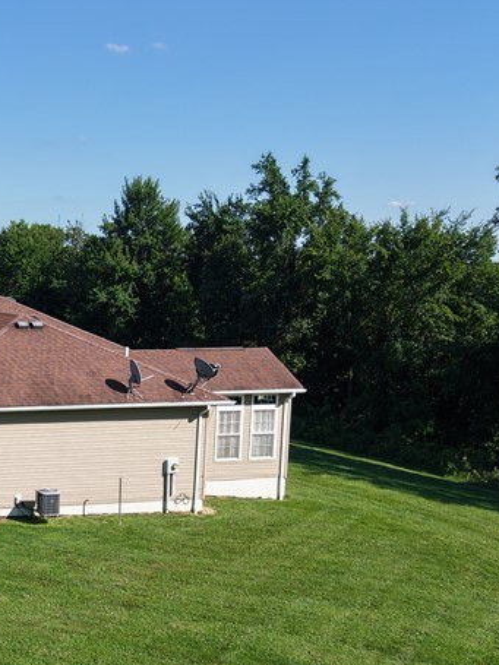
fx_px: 1038
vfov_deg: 35.2
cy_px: 441
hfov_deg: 25.2
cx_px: -45
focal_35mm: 54
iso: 130
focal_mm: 8.67
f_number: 1.8
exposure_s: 1/3000
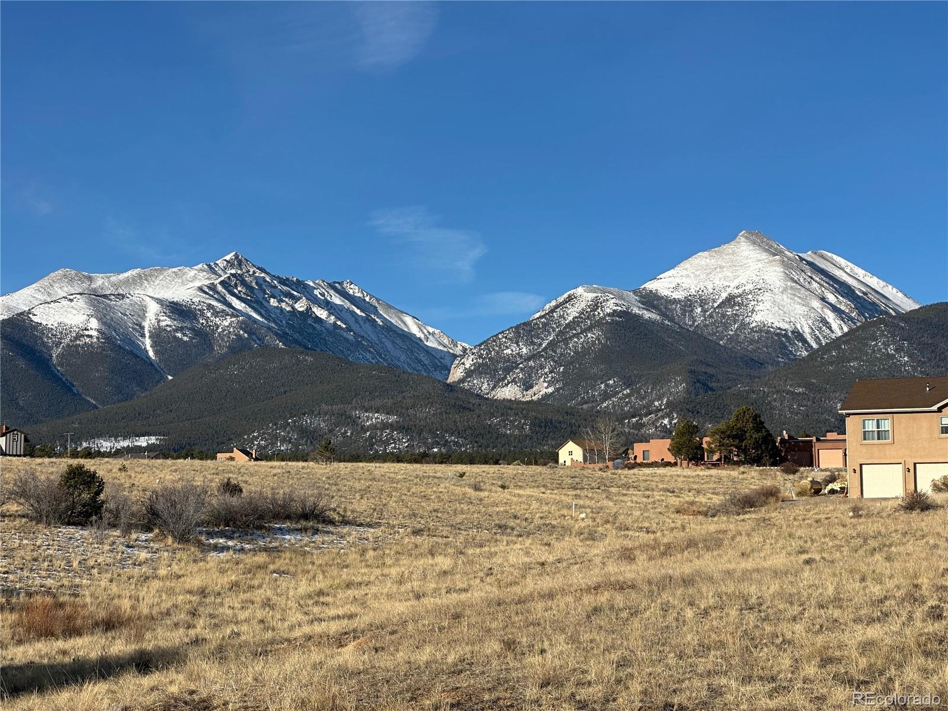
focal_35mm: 77
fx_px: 2109
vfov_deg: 19.1
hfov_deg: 25.3
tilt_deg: +5.5
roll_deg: +0.6
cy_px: 356
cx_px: 474
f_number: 2.8
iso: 32
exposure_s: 1/896
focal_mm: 9
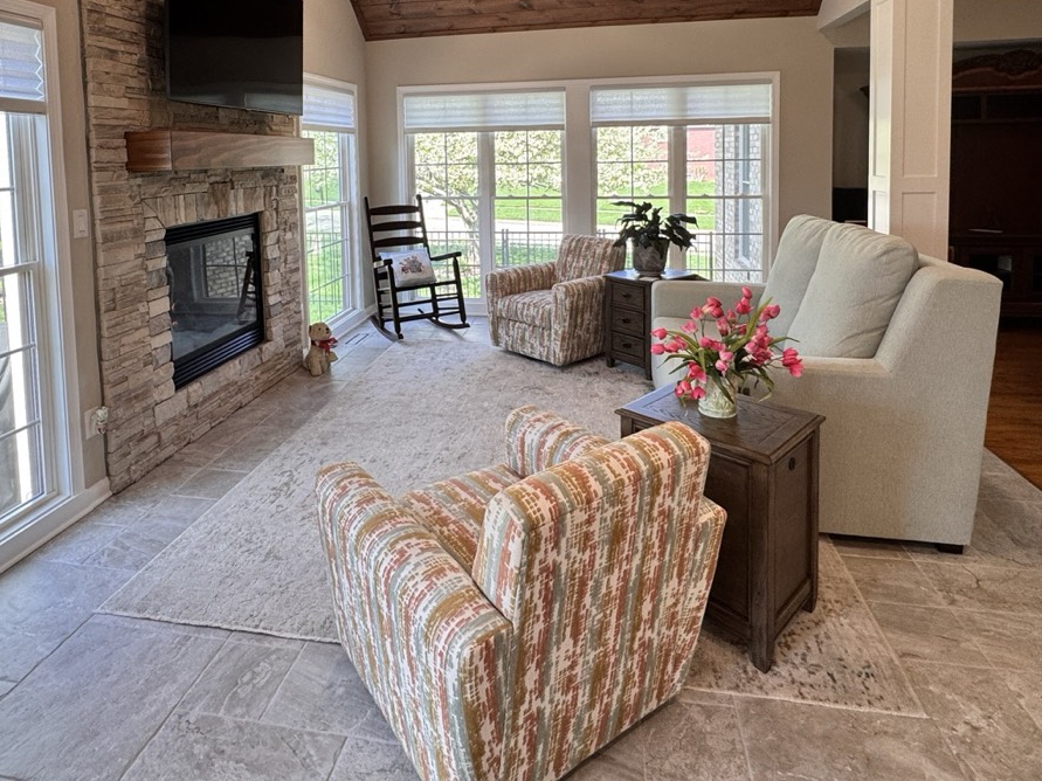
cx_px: 484
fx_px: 662
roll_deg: +0.9
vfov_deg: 57.9
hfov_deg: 76.3
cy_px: 193
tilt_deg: -3.6
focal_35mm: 22
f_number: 2.2
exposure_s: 1/120
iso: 100
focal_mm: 2.22
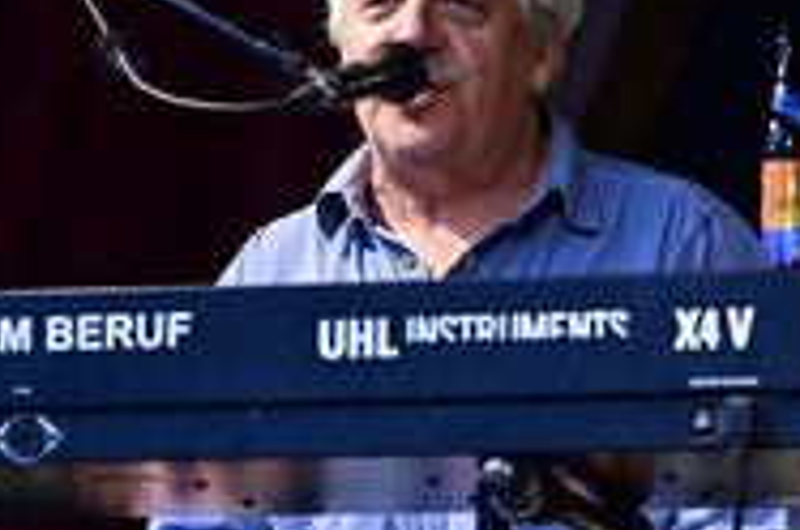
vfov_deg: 8.1
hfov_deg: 12.2
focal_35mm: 169
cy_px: 244
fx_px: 3749
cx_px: 387
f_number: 3.5
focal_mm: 70
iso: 2000
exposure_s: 1/160
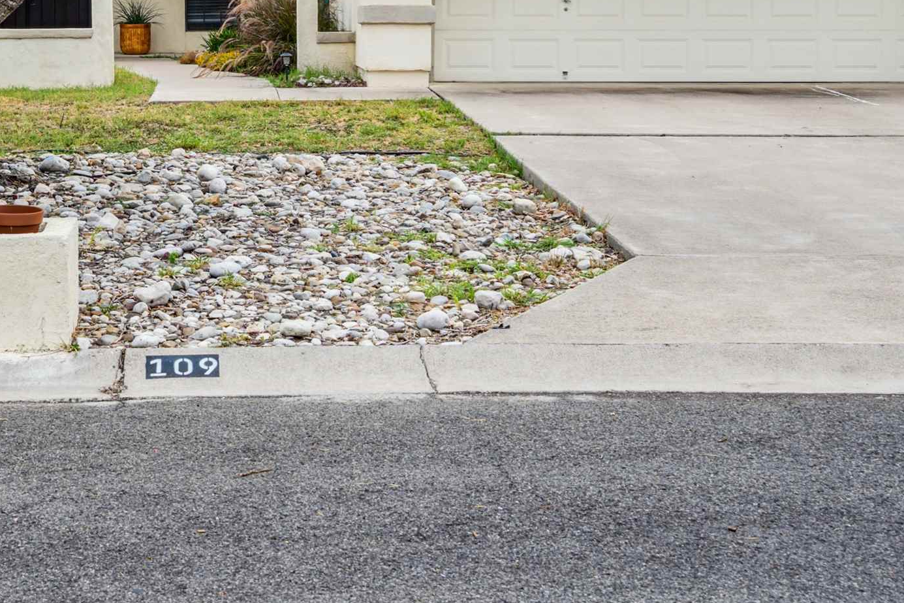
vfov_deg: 18.9
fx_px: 1783
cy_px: 87
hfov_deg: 28.2
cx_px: 258
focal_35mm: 71
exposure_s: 1/320
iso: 250
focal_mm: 32
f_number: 7.1
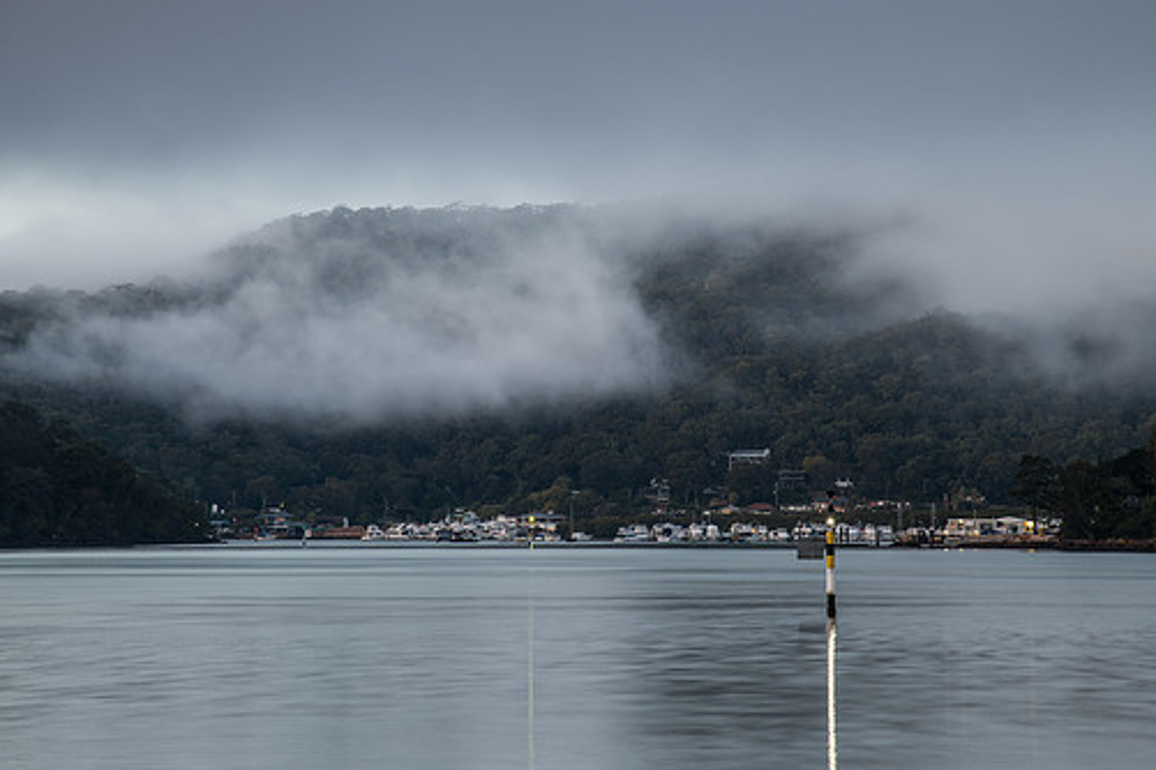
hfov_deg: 16.7
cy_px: 425
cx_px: 625
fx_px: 3949
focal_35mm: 123
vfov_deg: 11.1
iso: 160
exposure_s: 4
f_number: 8
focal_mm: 105
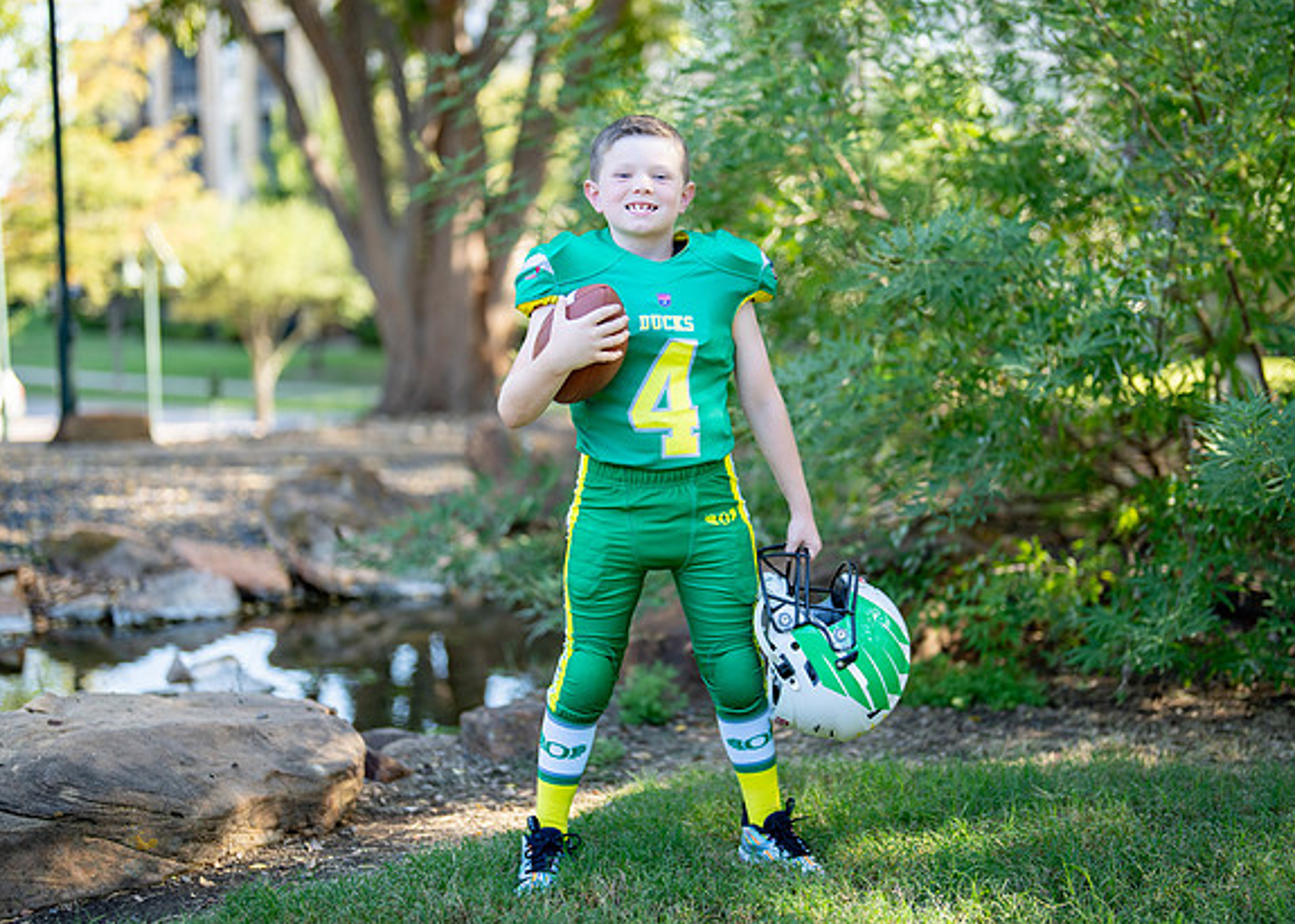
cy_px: 456
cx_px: 691
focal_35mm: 60
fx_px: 2205
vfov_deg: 23.6
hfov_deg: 32.7
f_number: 1.2
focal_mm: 50
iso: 100
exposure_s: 1/1000
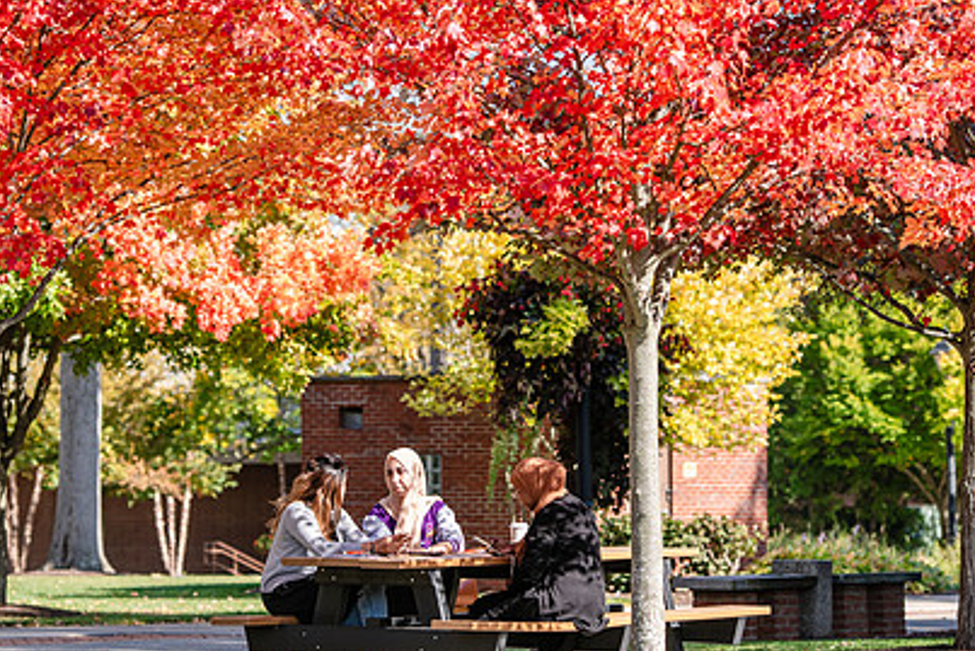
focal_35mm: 151
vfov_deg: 9.1
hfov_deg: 13.6
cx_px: 423
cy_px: 304
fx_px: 4091
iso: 125
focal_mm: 105
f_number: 4
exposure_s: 1/500
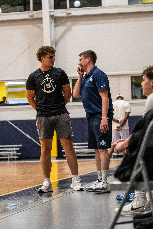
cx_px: 76
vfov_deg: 19.5
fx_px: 669
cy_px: 114
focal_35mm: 105
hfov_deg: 13.0
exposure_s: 1/1250
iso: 10000
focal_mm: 70
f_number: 2.8
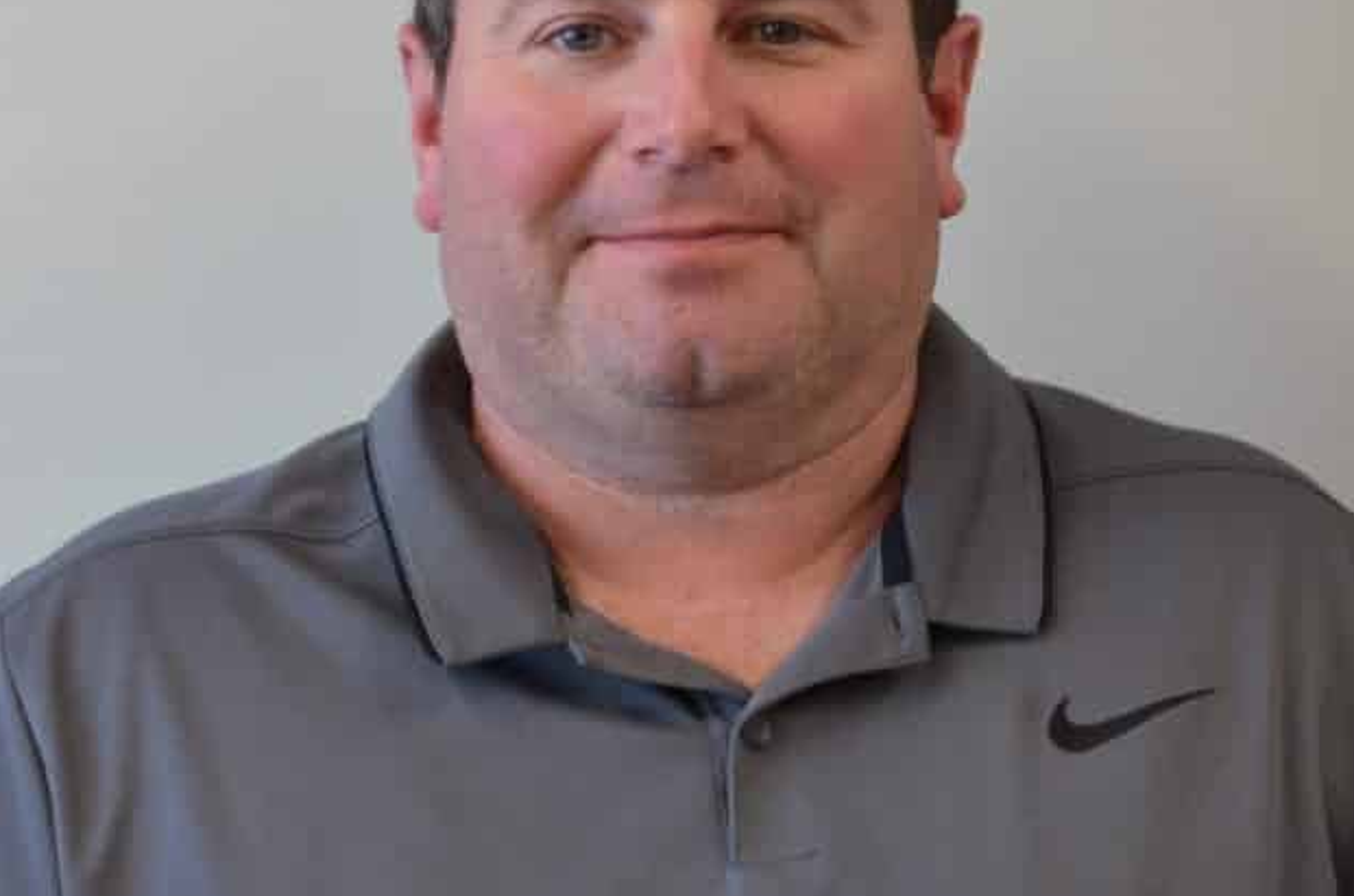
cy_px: 364
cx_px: 760
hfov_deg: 16.3
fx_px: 4728
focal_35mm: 126
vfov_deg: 10.8
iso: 400
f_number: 4
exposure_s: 1/50
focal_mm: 32
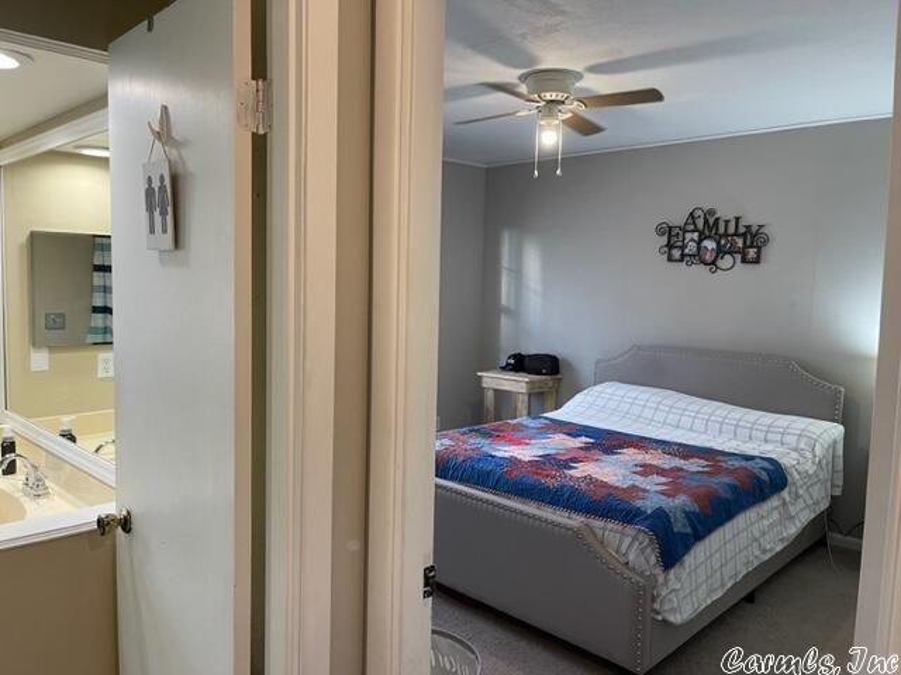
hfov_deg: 67.3
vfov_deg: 53.1
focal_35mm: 26
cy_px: 338
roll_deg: -1.3
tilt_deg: -5.7
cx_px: 450
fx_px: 677
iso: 100
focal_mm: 5.1
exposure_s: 1/60
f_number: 1.6
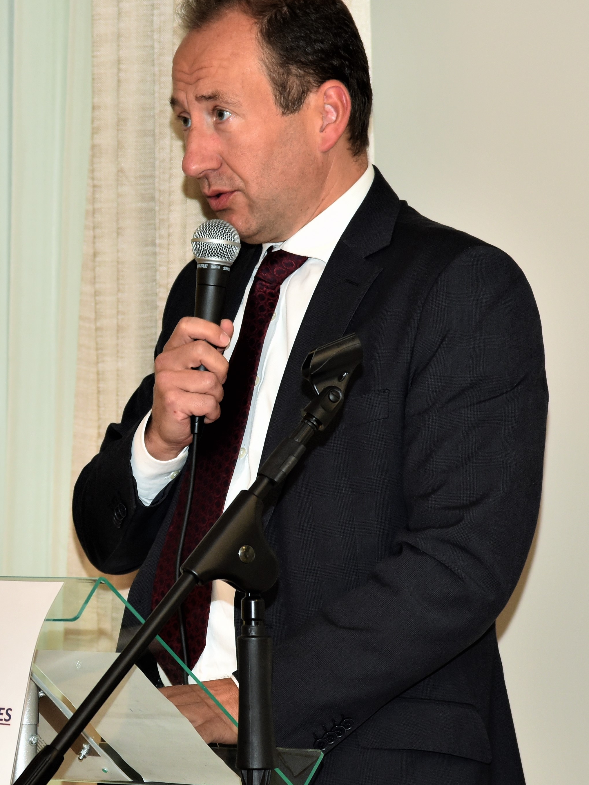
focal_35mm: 216
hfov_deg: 6.9
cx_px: 33
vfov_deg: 9.2
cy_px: 425
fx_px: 4900
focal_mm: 120
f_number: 5
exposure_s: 1/100
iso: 800
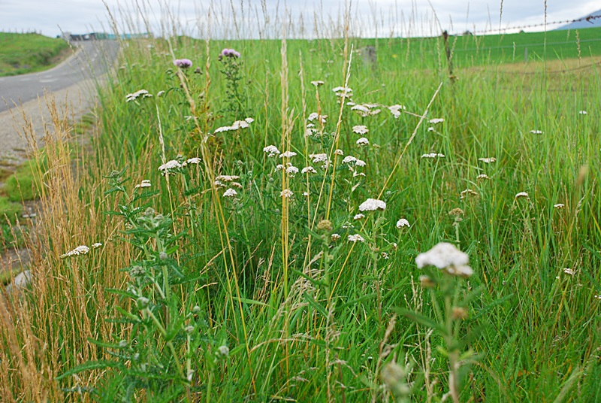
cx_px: 300
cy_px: 202
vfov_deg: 28.2
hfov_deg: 41.1
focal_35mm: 48
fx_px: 803
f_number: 6.3
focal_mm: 32
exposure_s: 1/250
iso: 400
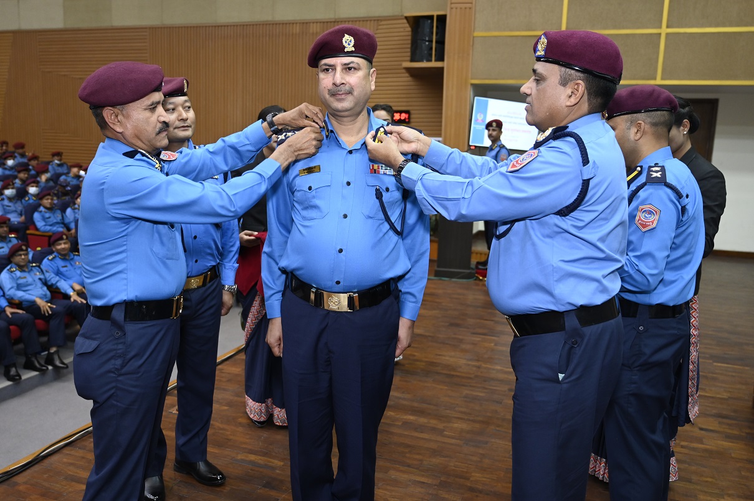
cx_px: 377
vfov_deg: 42.3
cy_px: 250
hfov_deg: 60.3
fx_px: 649
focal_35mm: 31
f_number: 4
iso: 2000
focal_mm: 31
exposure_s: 1/125
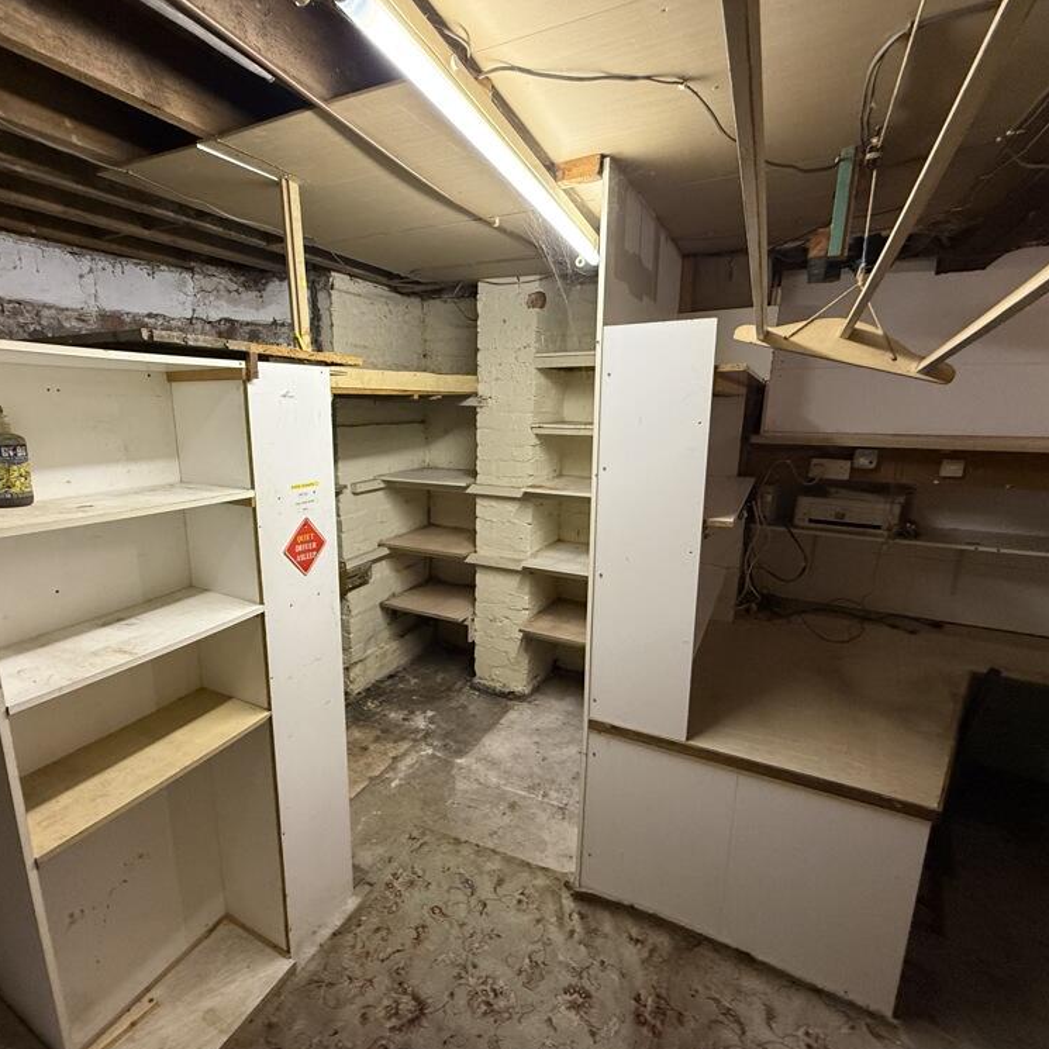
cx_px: 466
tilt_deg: -12.5
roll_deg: +0.6
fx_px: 583
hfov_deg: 83.7
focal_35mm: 17
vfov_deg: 84.0
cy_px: 529
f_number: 2.2
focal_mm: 2.22
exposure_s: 1/50
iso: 400
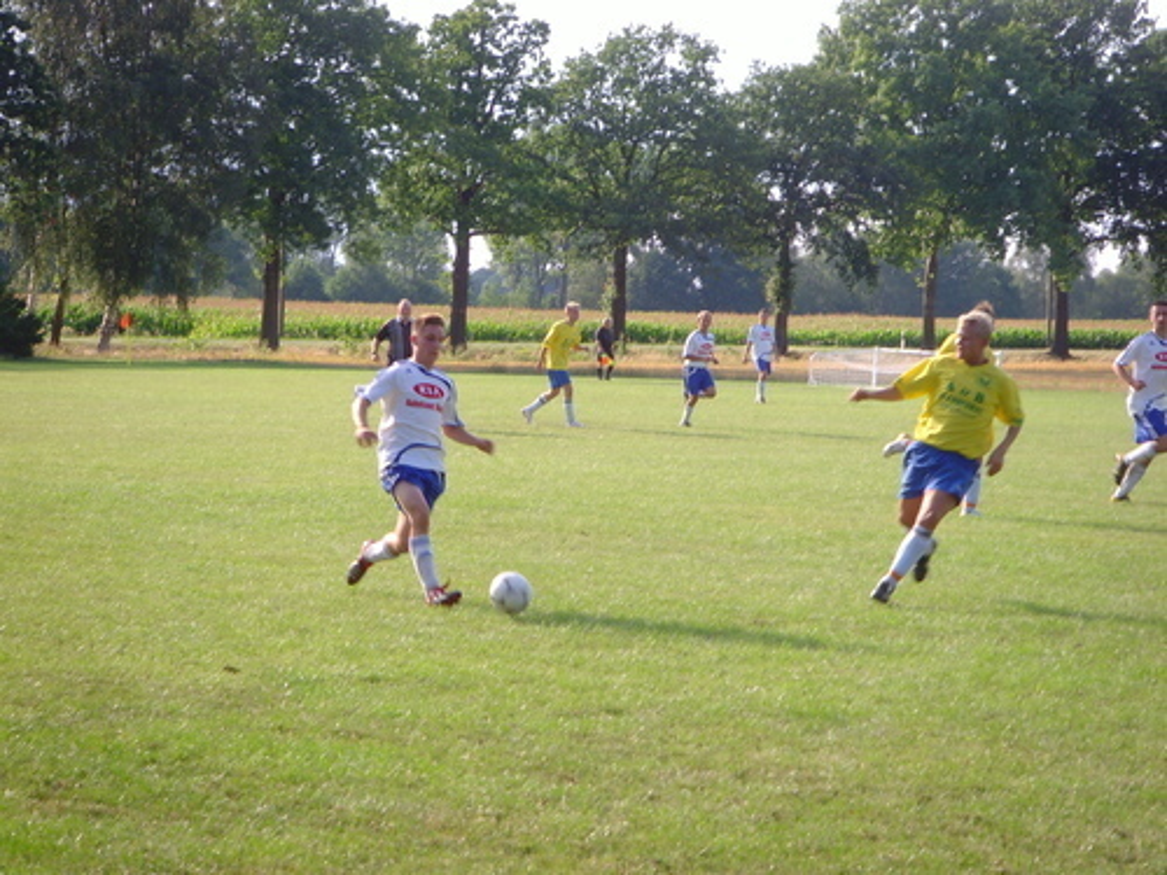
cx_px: 584
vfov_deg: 12.7
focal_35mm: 117
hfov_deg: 16.8
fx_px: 3944
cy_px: 438
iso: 80
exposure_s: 1/180
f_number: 4.5
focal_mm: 19.8
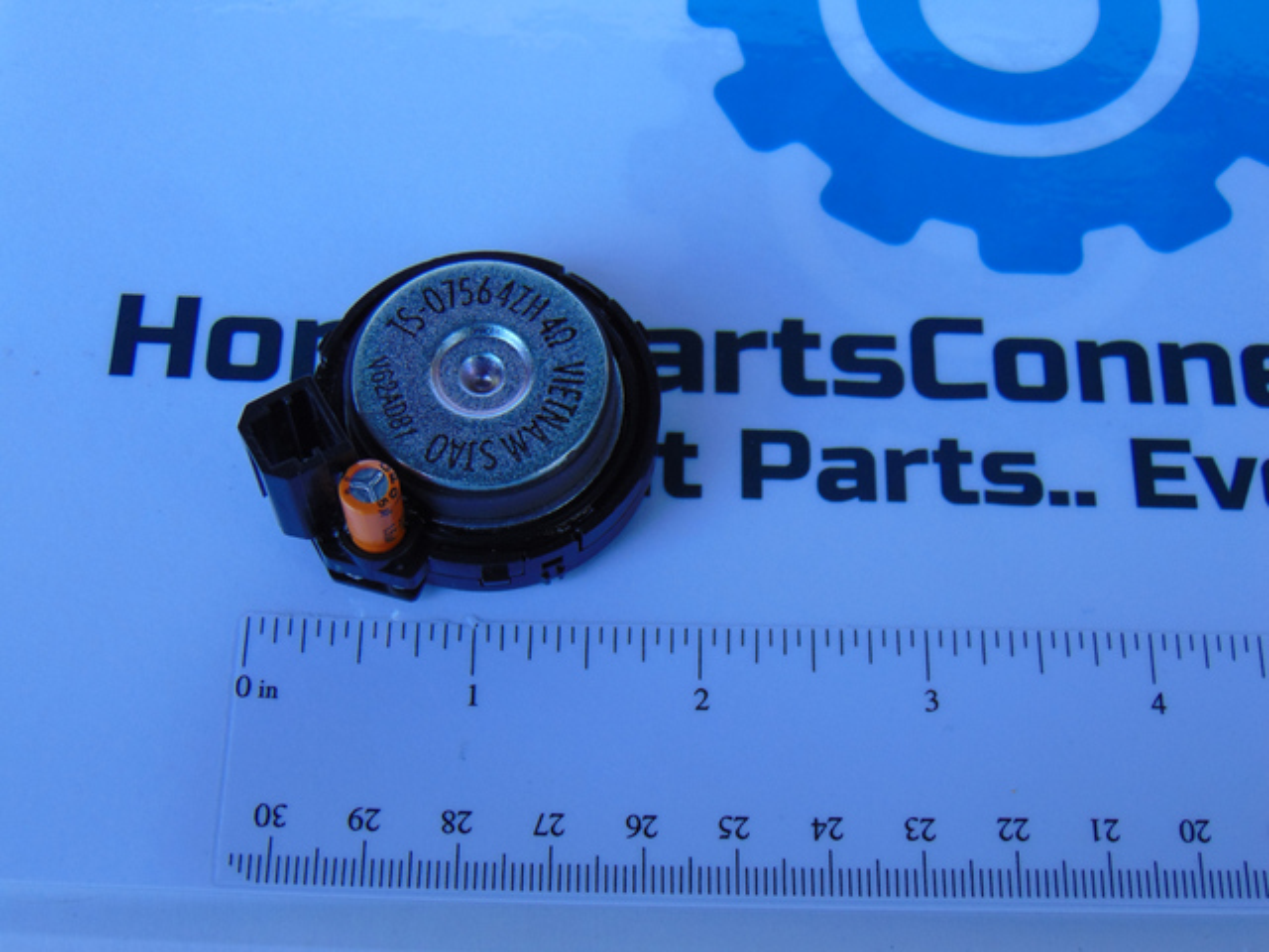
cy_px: 476
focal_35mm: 50
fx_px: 1833
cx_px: 634
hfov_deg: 38.2
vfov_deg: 29.1
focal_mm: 9
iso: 80
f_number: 3.5
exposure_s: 1/60
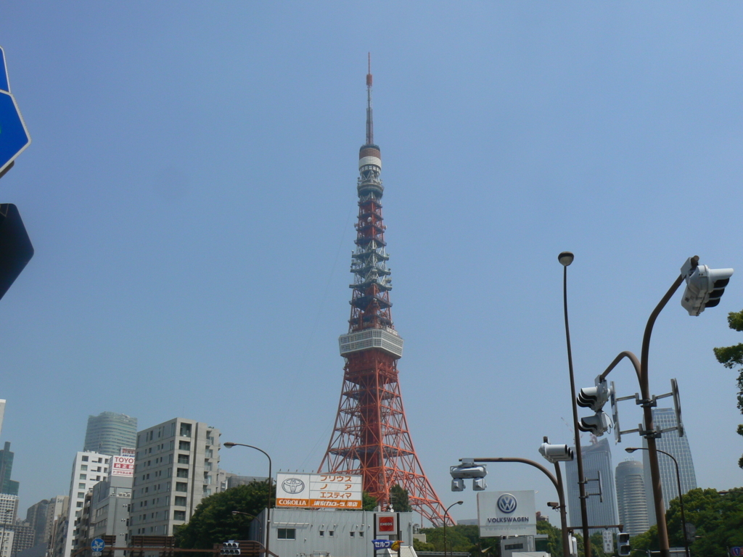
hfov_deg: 51.4
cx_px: 372
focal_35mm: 36
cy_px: 278
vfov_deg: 39.7
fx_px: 773
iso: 80
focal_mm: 6
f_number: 8
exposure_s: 1/500
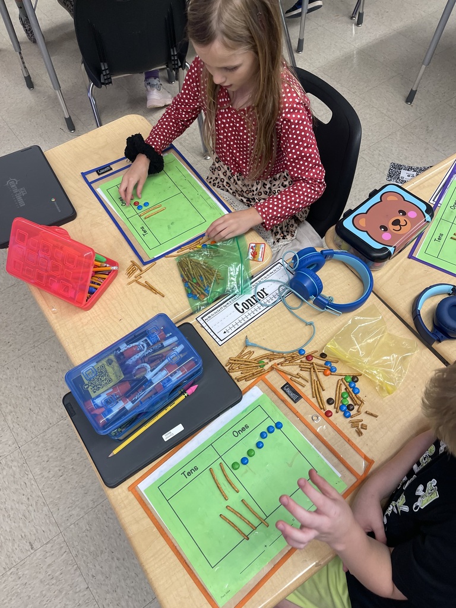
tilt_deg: -60.3
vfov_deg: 69.4
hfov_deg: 54.9
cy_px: 304
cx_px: 228
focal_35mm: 25
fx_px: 439
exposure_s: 1/120
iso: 125
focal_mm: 5.1
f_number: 1.6
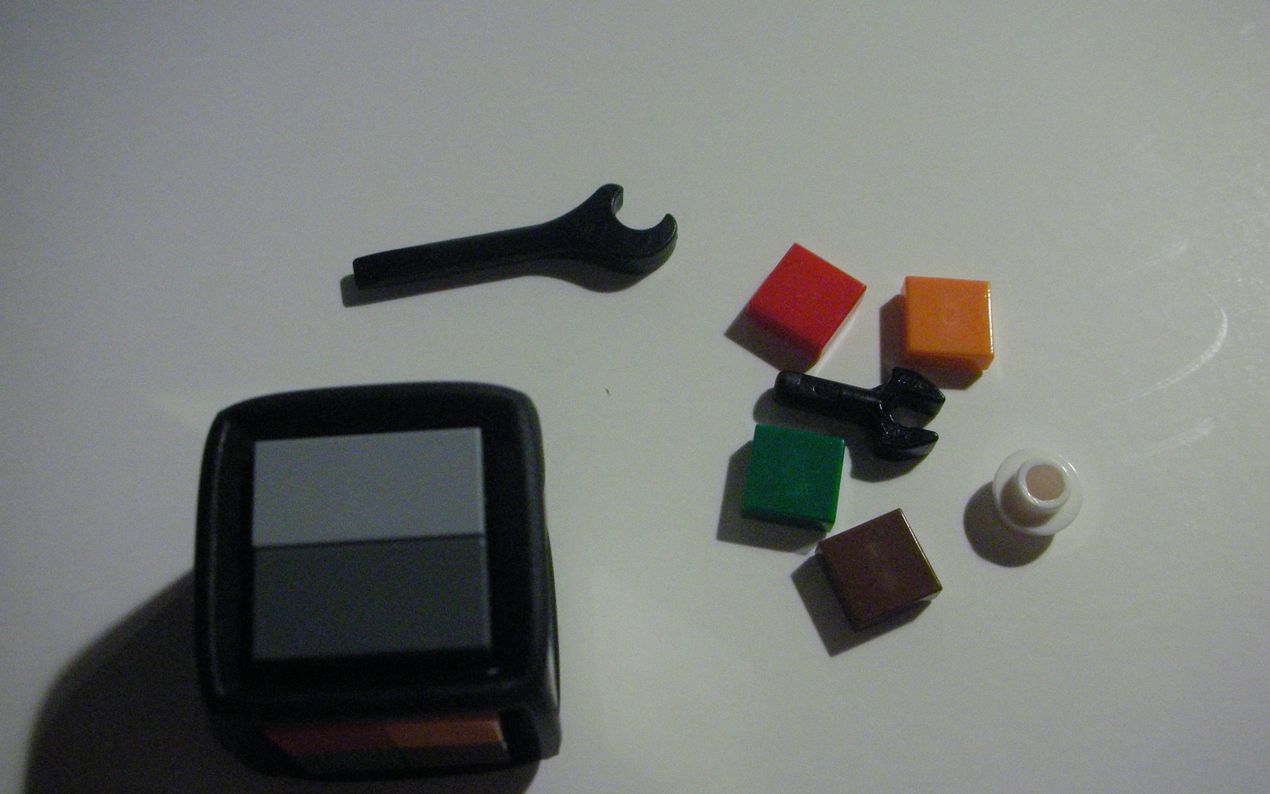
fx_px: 1315
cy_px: 430
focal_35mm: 38
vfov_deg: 33.6
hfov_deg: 51.5
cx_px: 623
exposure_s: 1/184
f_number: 3
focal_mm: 5.8
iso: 400
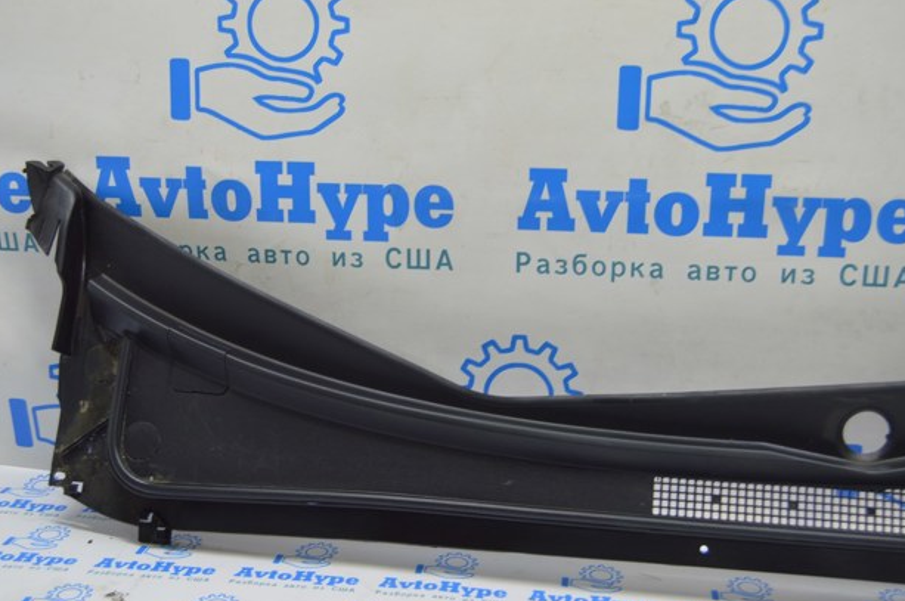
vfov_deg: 28.6
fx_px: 1180
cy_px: 311
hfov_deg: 42.0
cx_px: 437
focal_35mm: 47
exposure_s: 1/20
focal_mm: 30
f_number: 5.6
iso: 400
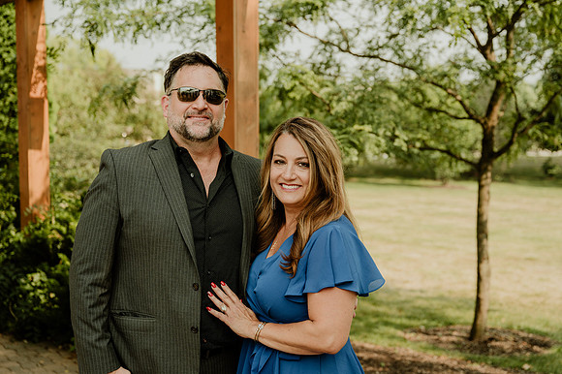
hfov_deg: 36.8
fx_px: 844
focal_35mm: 54
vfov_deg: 25.0
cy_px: 191
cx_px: 293
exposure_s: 1/400
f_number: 3.5
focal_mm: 51
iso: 100
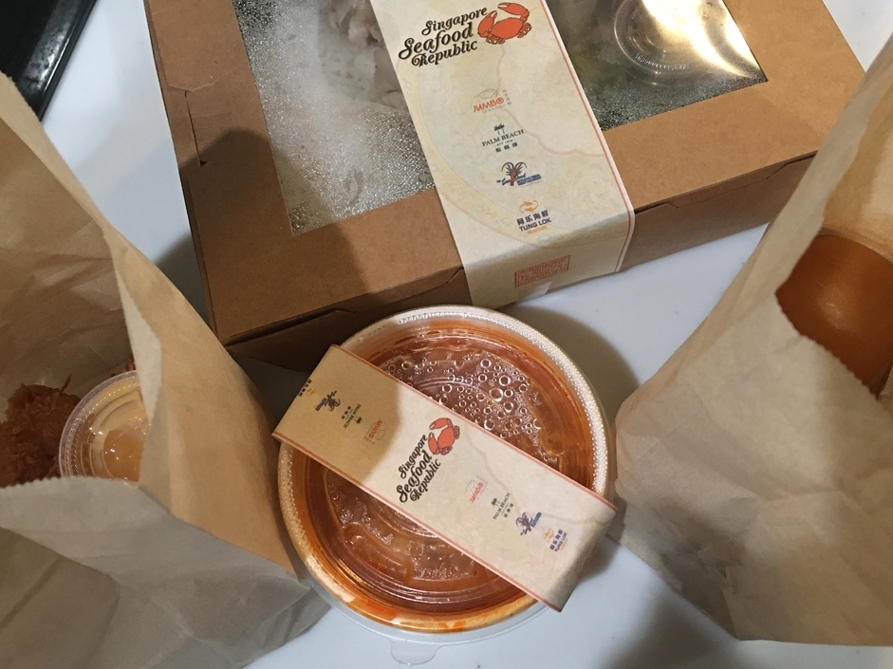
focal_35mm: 37
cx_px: 491
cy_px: 288
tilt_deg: -64.3
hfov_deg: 50.1
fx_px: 954
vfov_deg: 38.6
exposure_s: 1/15
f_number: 2.2
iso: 100
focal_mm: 4.15
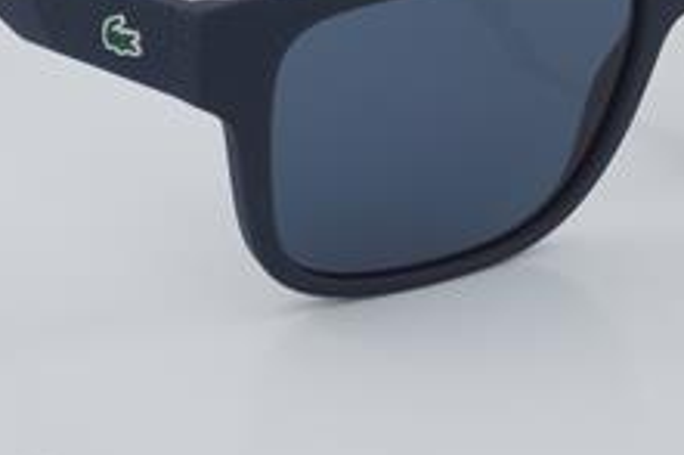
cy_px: 68
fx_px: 2582
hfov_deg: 15.1
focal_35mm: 136
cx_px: 436
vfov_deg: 10.0
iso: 100
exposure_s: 1/4
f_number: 32
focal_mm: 50
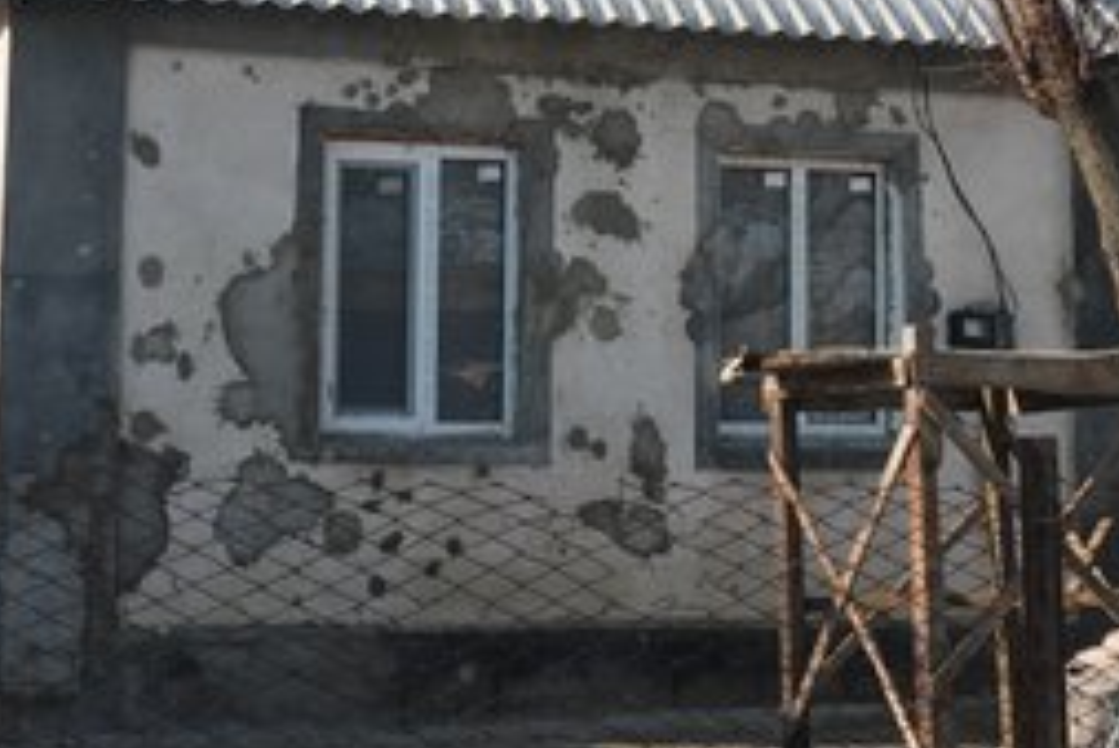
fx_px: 1866
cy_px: 224
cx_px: 425
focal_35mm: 60
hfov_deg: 33.2
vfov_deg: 22.5
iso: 800
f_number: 11
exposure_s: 1/100
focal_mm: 38
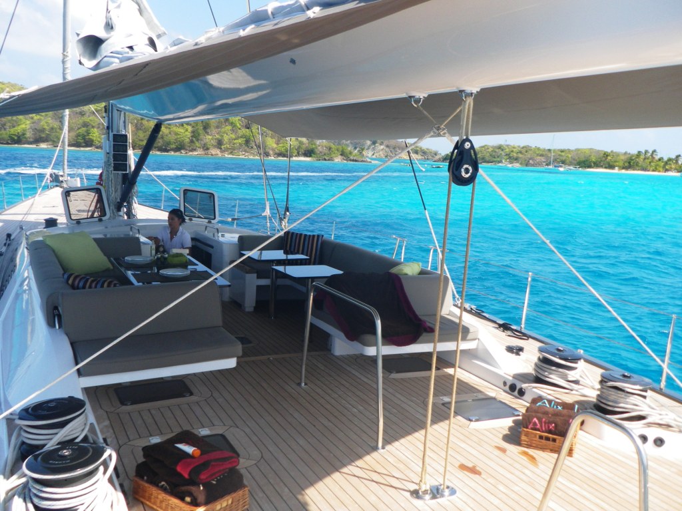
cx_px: 341
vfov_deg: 40.7
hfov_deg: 52.6
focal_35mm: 35
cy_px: 256
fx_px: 690
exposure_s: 1/400
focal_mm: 6.2
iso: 64
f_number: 3.8
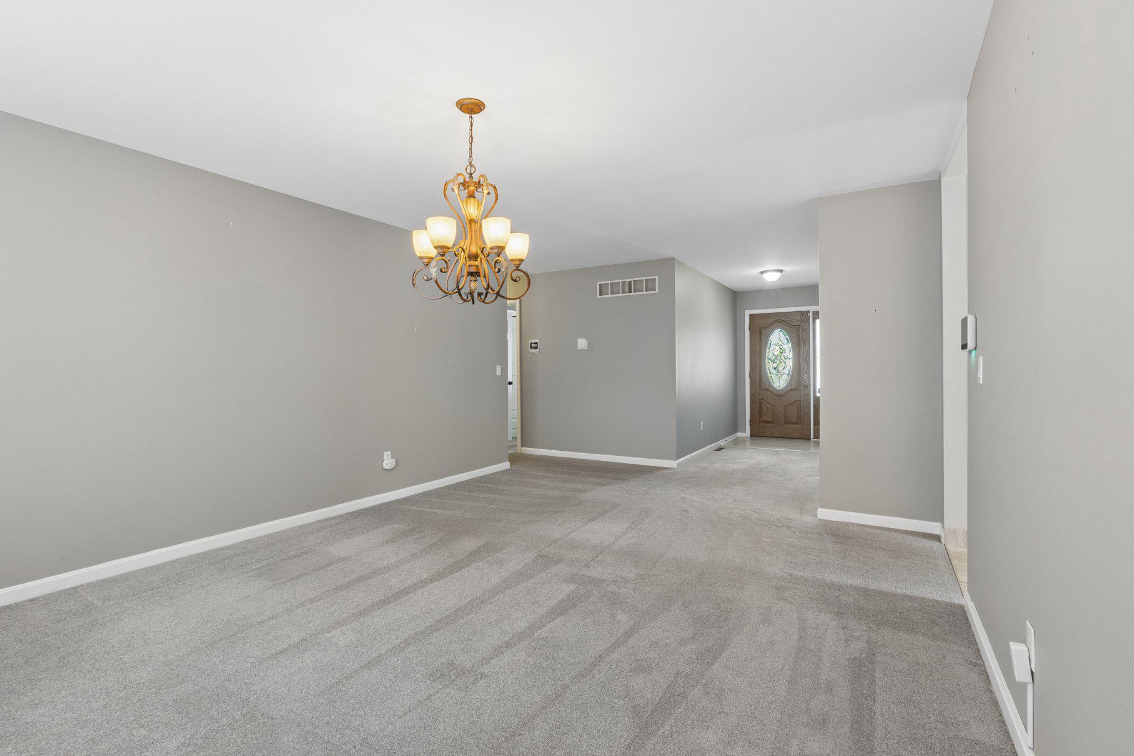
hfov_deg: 95.0
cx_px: 567
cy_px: 378
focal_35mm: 16
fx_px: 520
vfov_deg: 72.0
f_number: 8
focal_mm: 11
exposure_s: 1/8
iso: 400
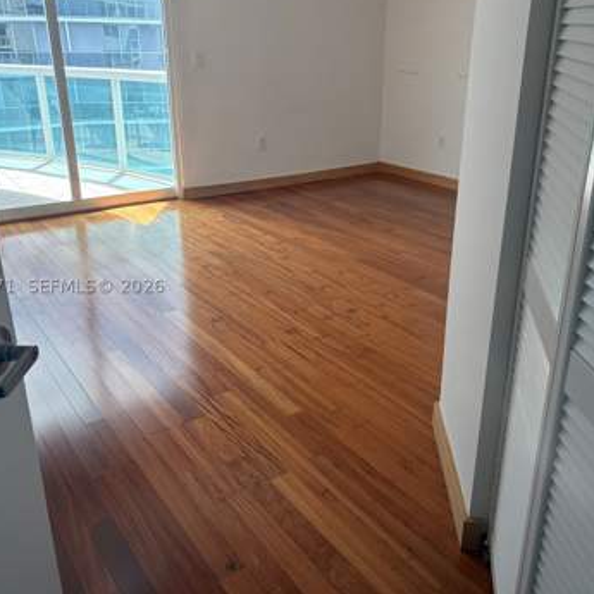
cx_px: 322
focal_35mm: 32
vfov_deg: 51.1
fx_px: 621
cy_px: 286
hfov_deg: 51.0
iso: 125
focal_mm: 5.96
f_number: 1.6
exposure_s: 1/224
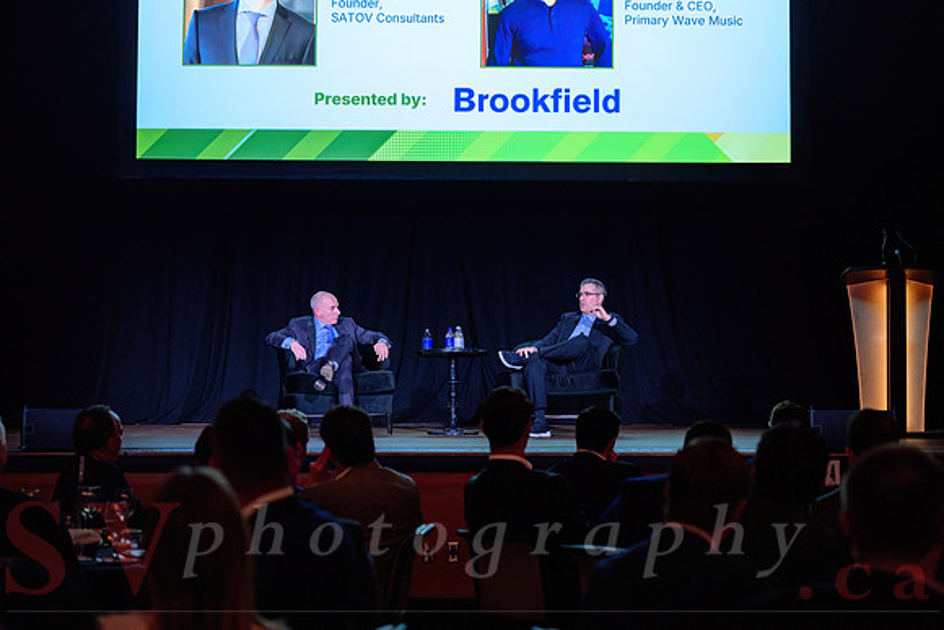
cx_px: 472
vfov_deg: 19.3
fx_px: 1850
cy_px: 315
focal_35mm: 71
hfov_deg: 28.6
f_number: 3.2
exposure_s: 1/100
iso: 1600
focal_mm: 70
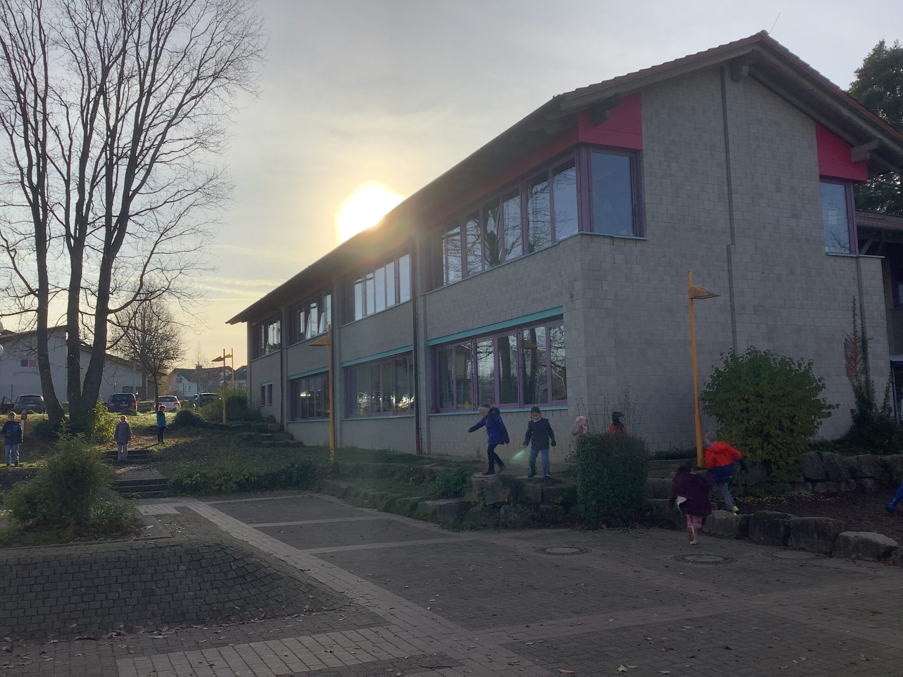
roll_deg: +1.8
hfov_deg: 58.4
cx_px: 452
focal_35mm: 31
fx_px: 809
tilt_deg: +4.7
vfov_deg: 45.4
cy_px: 338
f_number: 2.4
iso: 25
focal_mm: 3.3
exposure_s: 1/2262
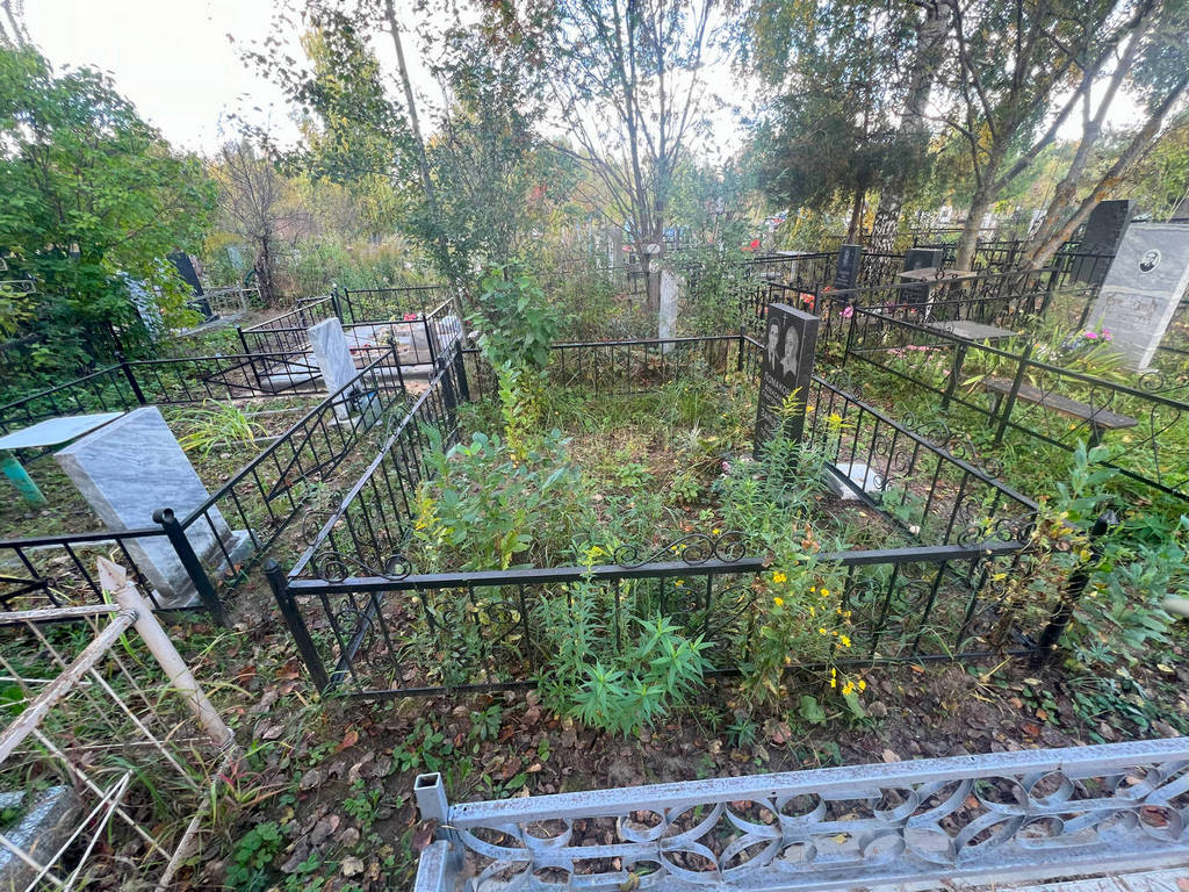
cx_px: 594
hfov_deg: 106.2
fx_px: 447
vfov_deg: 89.9
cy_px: 446
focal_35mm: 13
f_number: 1.8
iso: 64
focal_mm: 1.57
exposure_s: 1/99
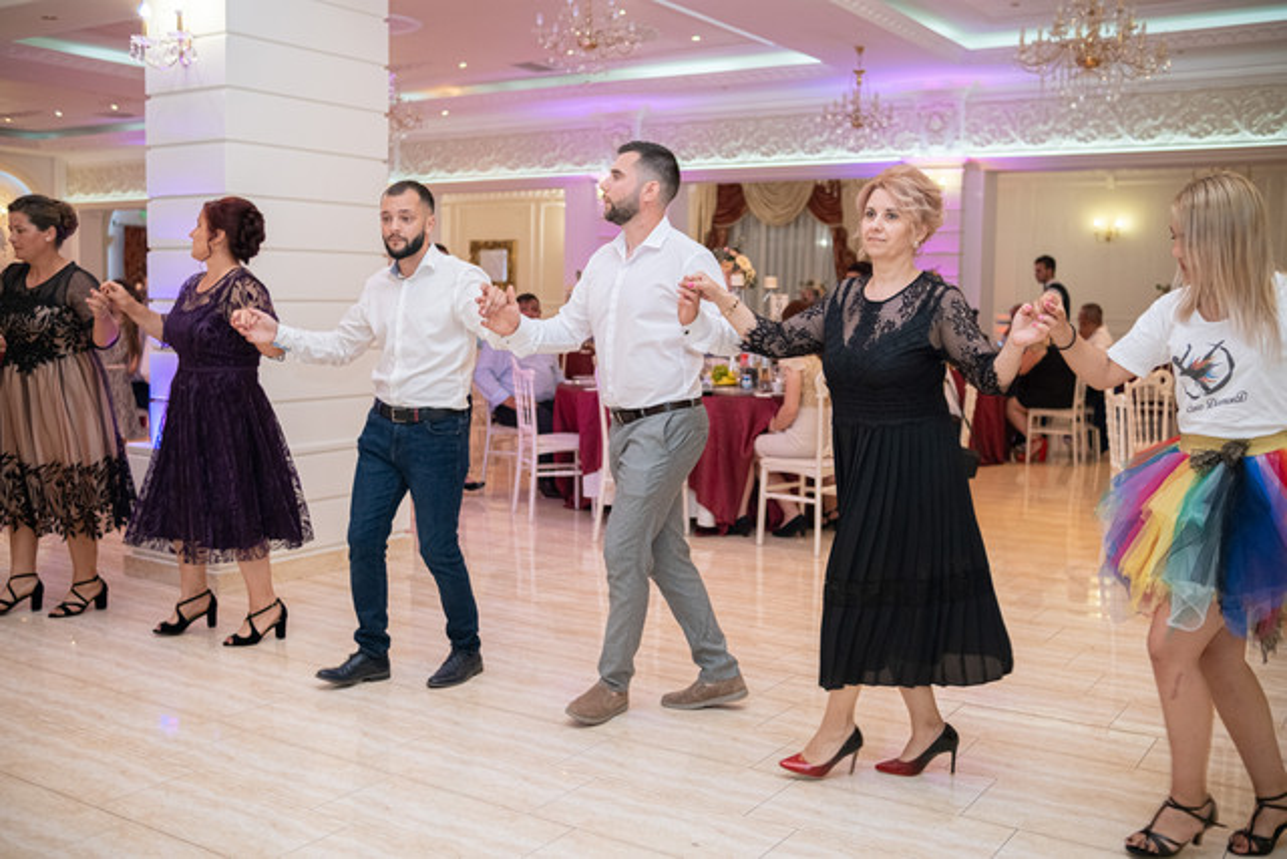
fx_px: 1251
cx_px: 644
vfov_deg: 37.9
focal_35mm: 35
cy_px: 430
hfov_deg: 54.4
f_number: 2
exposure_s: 1/125
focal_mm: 23
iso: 800
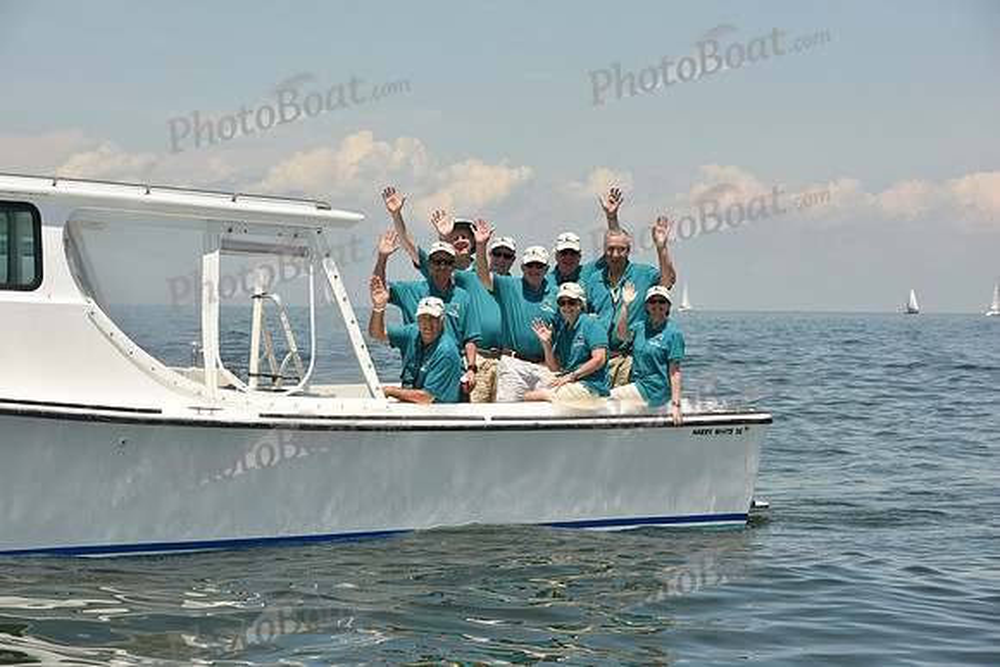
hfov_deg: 18.6
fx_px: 3056
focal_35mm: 110
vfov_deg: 12.5
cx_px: 500
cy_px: 334
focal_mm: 110
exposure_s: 1/1250
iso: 320
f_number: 9
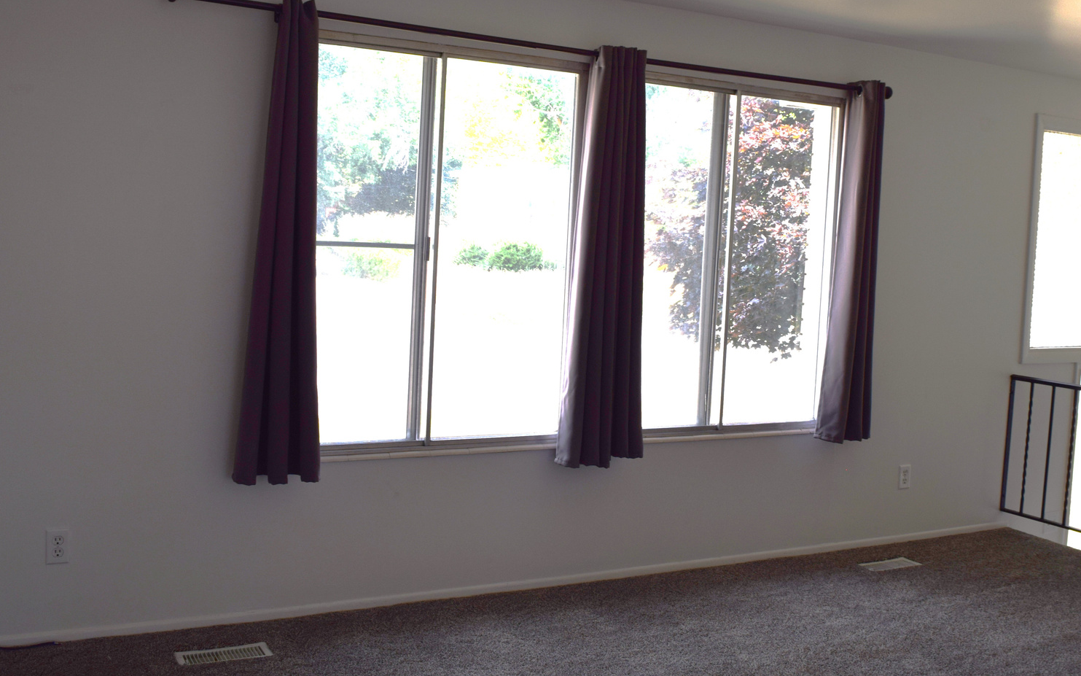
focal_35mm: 38
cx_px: 665
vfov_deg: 33.5
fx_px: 1120
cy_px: 292
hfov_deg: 51.1
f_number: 6.3
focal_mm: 18
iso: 100
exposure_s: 1/160
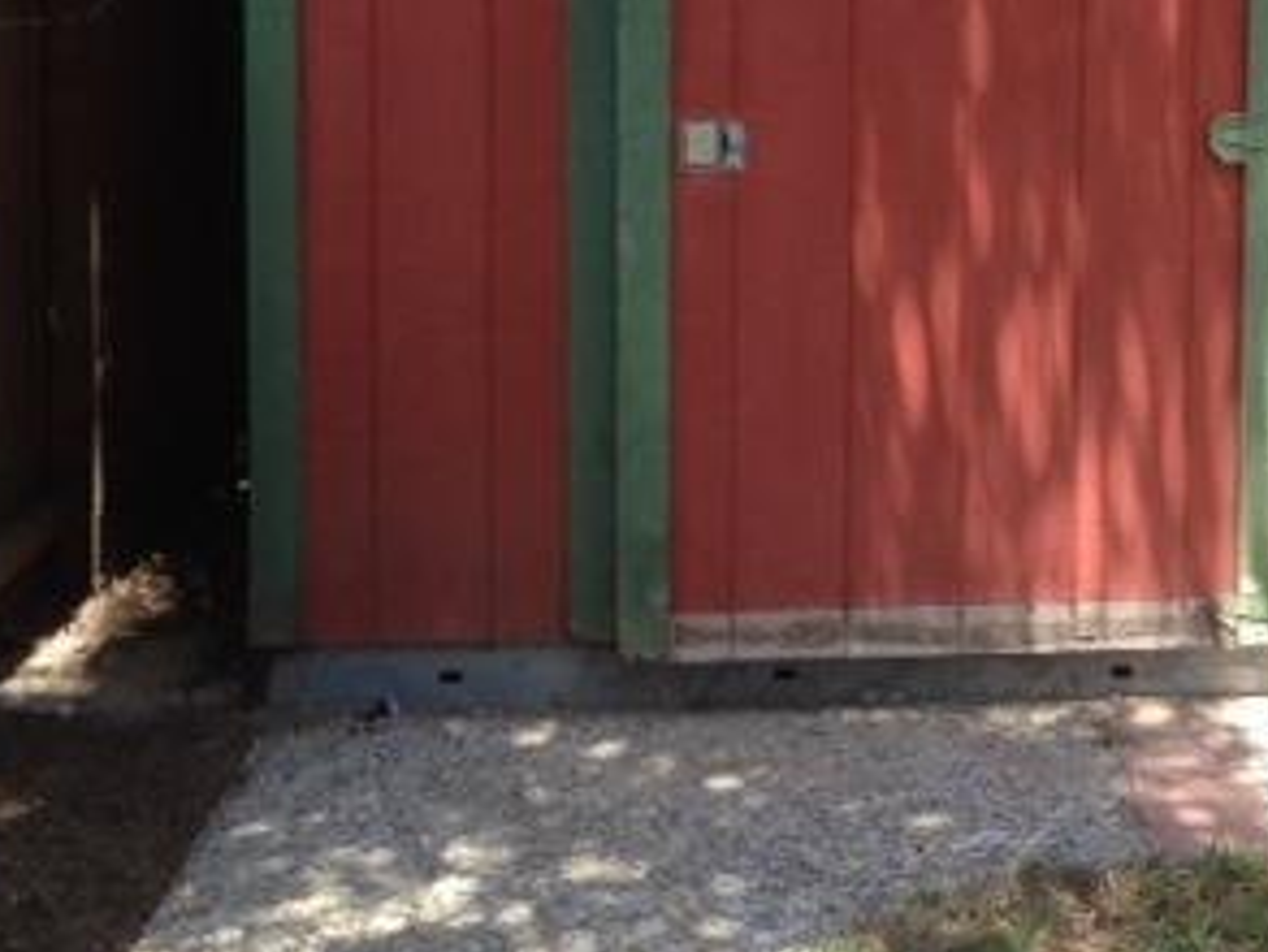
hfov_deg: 26.7
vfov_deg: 20.0
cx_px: 917
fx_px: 2638
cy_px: 65
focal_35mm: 72
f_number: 2.4
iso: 50
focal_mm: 4.12
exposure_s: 1/238
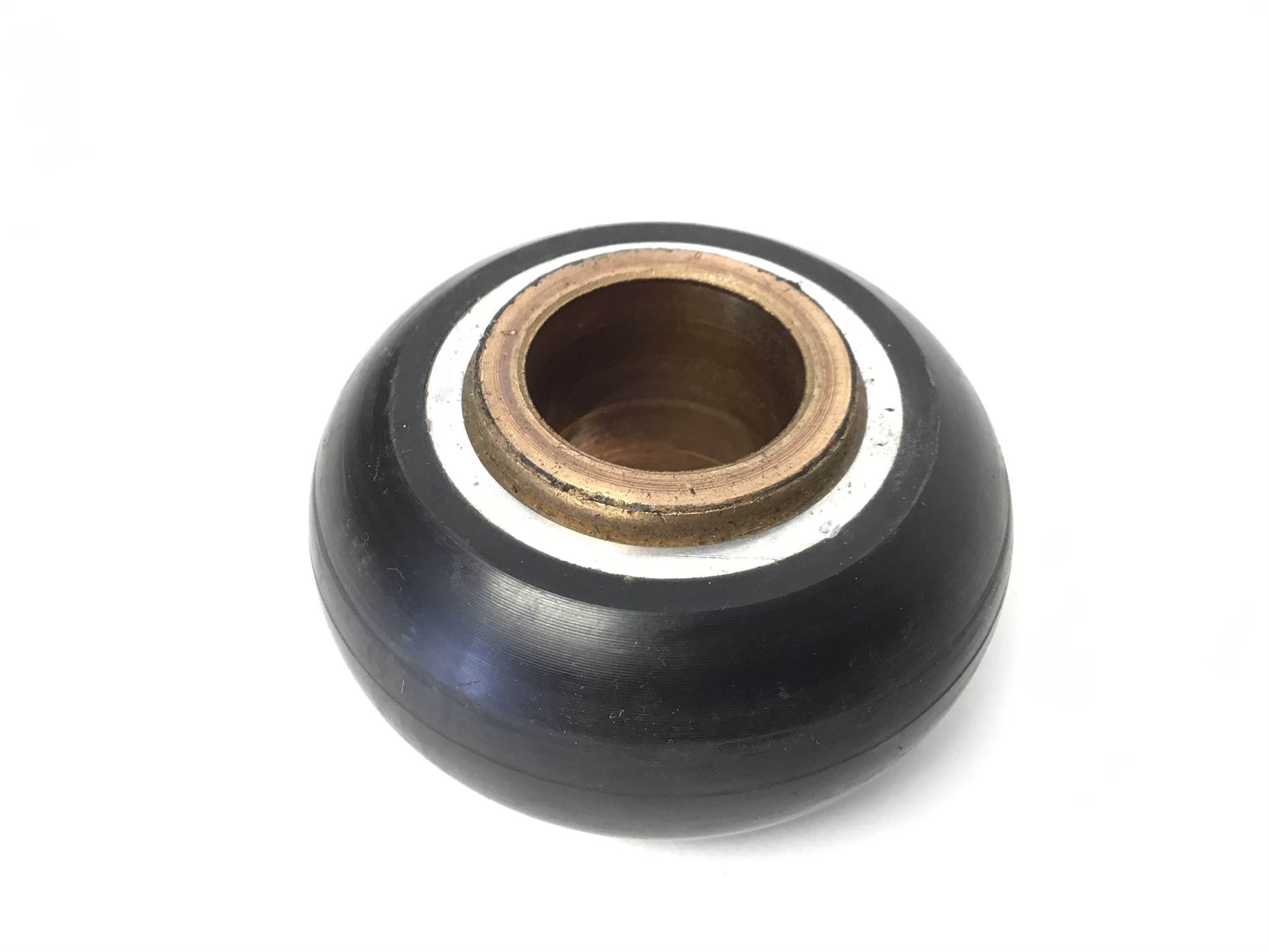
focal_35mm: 31
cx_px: 634
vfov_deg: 45.4
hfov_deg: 58.4
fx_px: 1136
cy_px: 476
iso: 80
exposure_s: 1/30
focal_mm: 3.3
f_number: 2.4
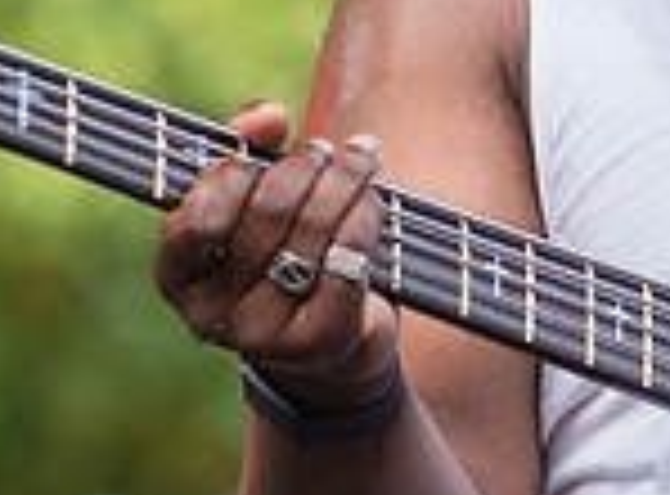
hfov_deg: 2.9
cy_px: -52
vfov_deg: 2.1
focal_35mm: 688
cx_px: 1094
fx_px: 13242
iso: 2000
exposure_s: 1/400
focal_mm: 155
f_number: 4
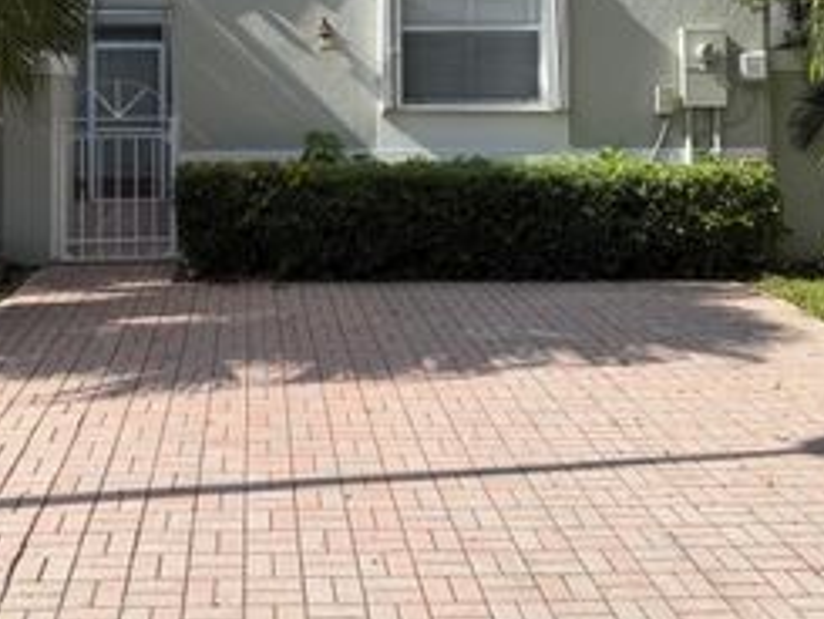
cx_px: 303
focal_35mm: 49
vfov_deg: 28.7
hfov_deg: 38.6
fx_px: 1167
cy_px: 76
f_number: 1.78
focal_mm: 6.76
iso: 80
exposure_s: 1/3425
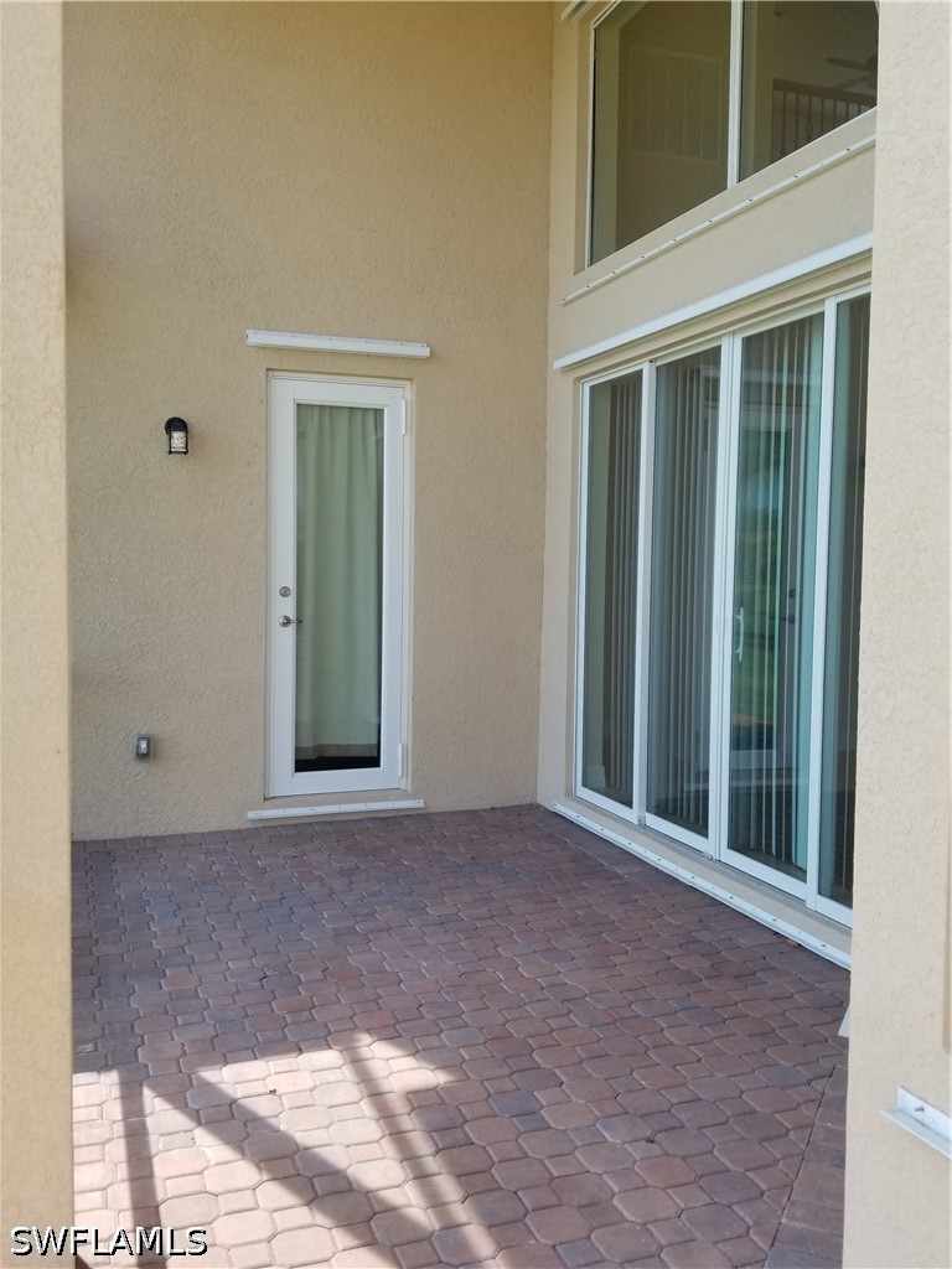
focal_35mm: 26
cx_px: 476
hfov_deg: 53.1
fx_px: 953
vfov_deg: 67.3
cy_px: 634
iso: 50
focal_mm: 4.3
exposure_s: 1/192
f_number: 1.7
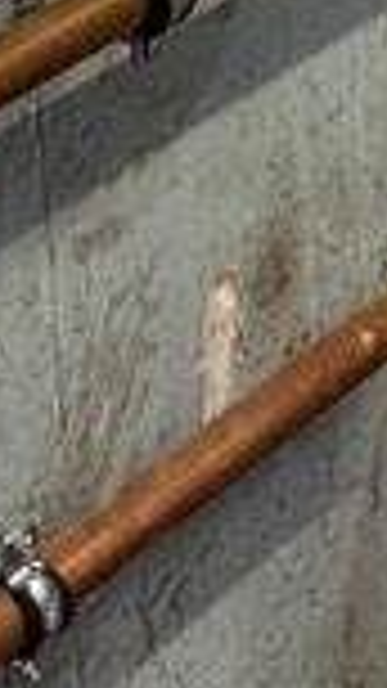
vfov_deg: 9.0
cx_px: 450
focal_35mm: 222
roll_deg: +3.4
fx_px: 4052
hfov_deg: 5.4
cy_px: -778
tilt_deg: -12.7
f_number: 1.6
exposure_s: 1/50
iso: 80
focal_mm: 5.96
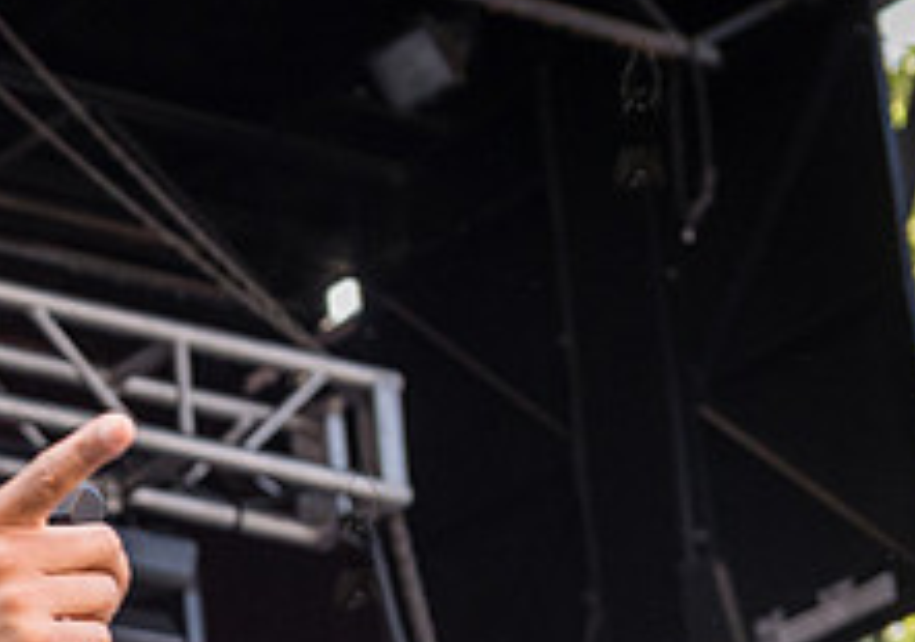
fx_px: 4727
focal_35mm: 183
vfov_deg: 7.7
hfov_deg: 10.6
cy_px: 572
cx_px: -508
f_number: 4.5
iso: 1000
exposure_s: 1/500
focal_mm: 56
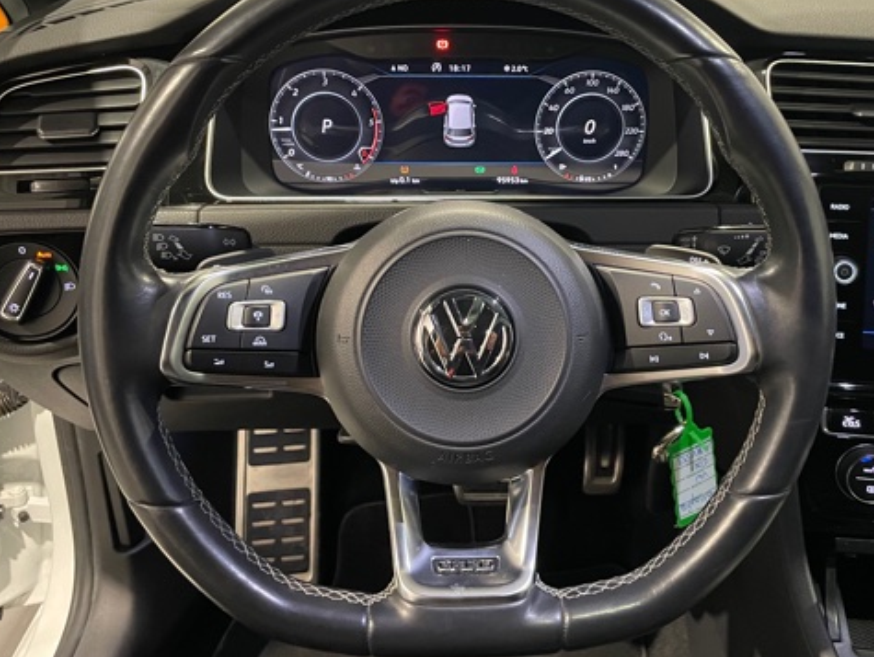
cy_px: 274
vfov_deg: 40.6
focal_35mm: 35
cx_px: 473
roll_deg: -1.1
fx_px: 884
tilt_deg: -26.6
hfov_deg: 52.5
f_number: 1.6
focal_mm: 4.2
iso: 500
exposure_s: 1/25
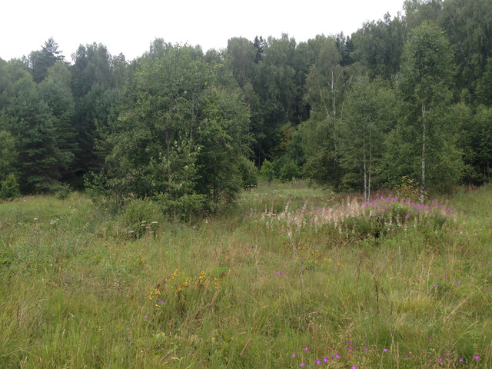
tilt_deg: +3.1
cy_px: 184
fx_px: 469
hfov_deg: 55.4
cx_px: 246
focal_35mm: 33
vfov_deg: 42.9
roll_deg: -1.3
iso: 50
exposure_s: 1/471
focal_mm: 4.12
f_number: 2.4
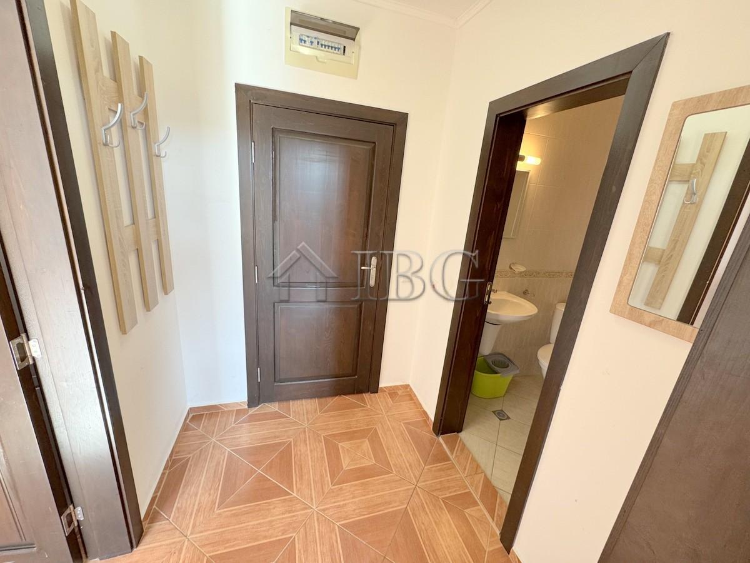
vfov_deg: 85.7
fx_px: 303
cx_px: 375
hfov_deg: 102.1
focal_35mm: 14
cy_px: 282
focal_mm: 2.22
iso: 160
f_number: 2.2
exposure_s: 1/100
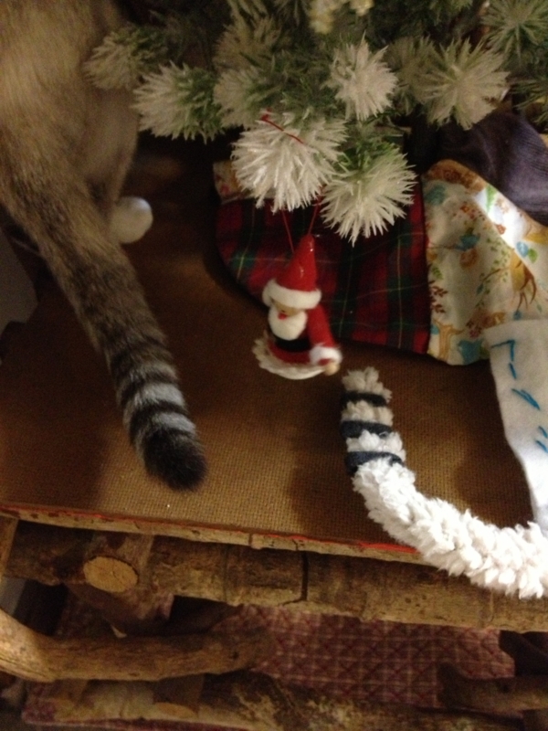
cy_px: 366
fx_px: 739
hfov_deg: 40.7
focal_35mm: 35
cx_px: 274
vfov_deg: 52.6
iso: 800
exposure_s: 1/15
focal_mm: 4.28
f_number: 2.4
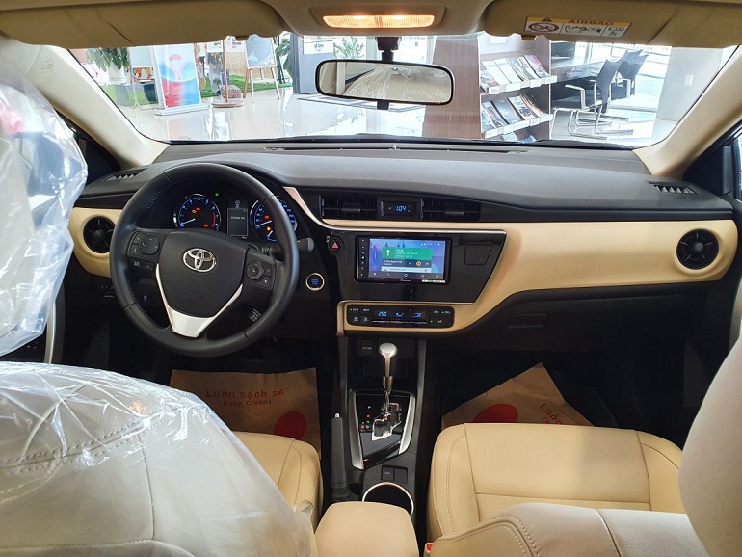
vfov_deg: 51.4
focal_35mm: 27
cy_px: 288
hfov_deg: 65.3
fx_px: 579
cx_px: 361
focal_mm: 4.32
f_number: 2.4
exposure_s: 1/100
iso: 250
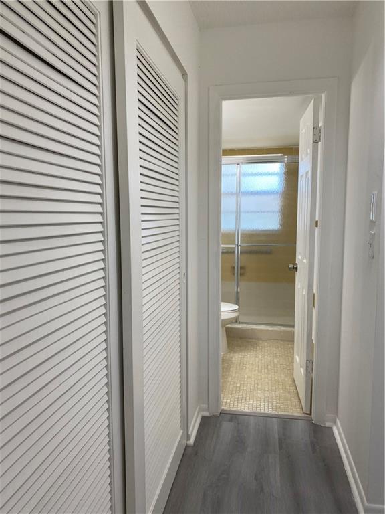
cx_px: 192
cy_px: 257
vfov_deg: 67.3
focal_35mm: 26
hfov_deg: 53.1
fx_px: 386
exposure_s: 1/120
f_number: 1.8
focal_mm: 4.25
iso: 100
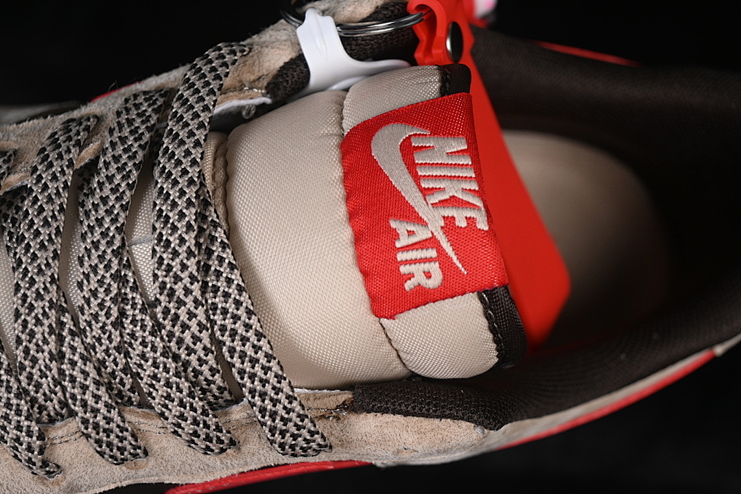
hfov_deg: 27.0
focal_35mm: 75
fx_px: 1544
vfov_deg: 18.2
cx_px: 370
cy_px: 247
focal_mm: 50
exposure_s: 1/80
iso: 160
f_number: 7.1
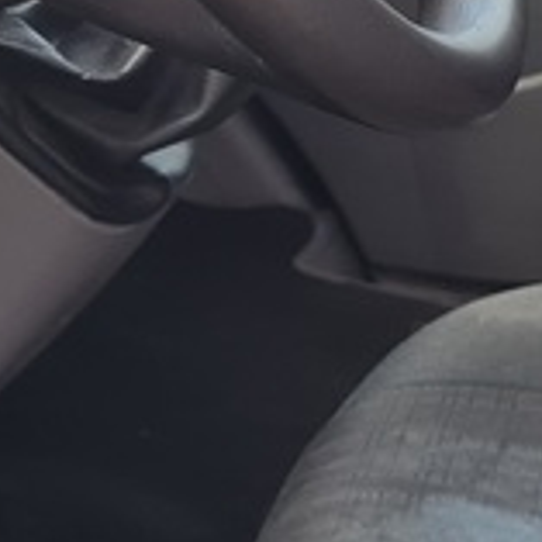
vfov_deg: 11.4
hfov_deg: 11.8
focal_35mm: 148
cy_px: -238
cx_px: 193
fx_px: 2622
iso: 50
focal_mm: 5.4
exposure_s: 1/342
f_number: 1.8
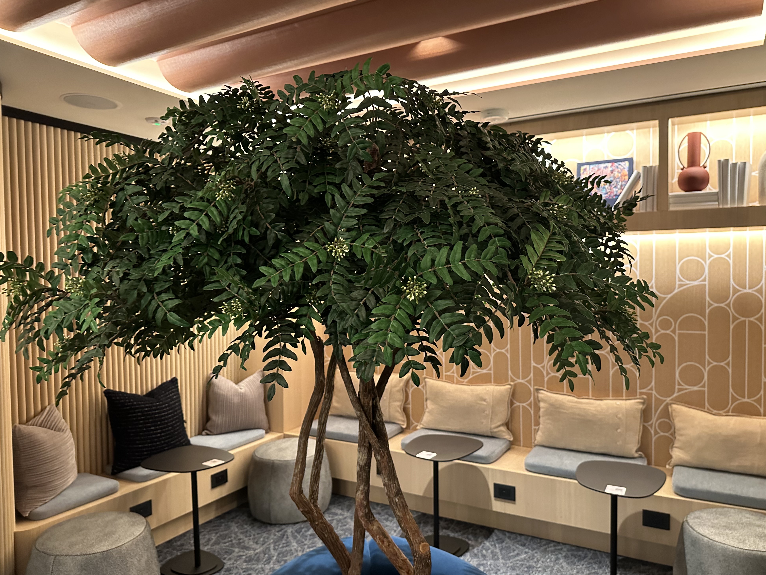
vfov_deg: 54.9
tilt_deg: -3.1
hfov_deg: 69.4
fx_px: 553
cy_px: 296
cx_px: 398
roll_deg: +0.7
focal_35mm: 25
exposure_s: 1/58
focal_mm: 6.86
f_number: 1.78
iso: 800
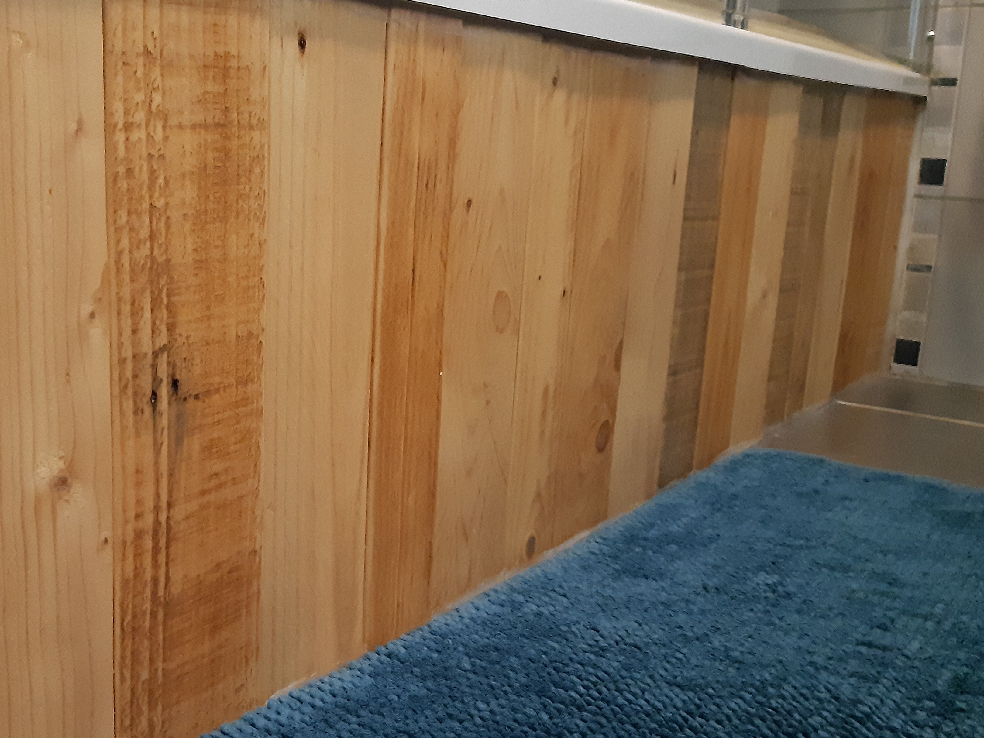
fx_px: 1052
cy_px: 374
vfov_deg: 38.7
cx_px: 325
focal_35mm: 37
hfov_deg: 49.2
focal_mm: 3.92
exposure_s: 1/20
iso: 640
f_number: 1.7
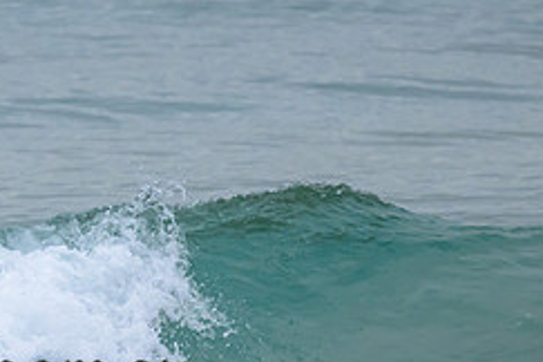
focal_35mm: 2620
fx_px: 39515
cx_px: -50
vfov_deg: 0.5
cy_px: 347
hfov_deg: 0.8
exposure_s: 1/1600
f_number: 6.3
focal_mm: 800
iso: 1600
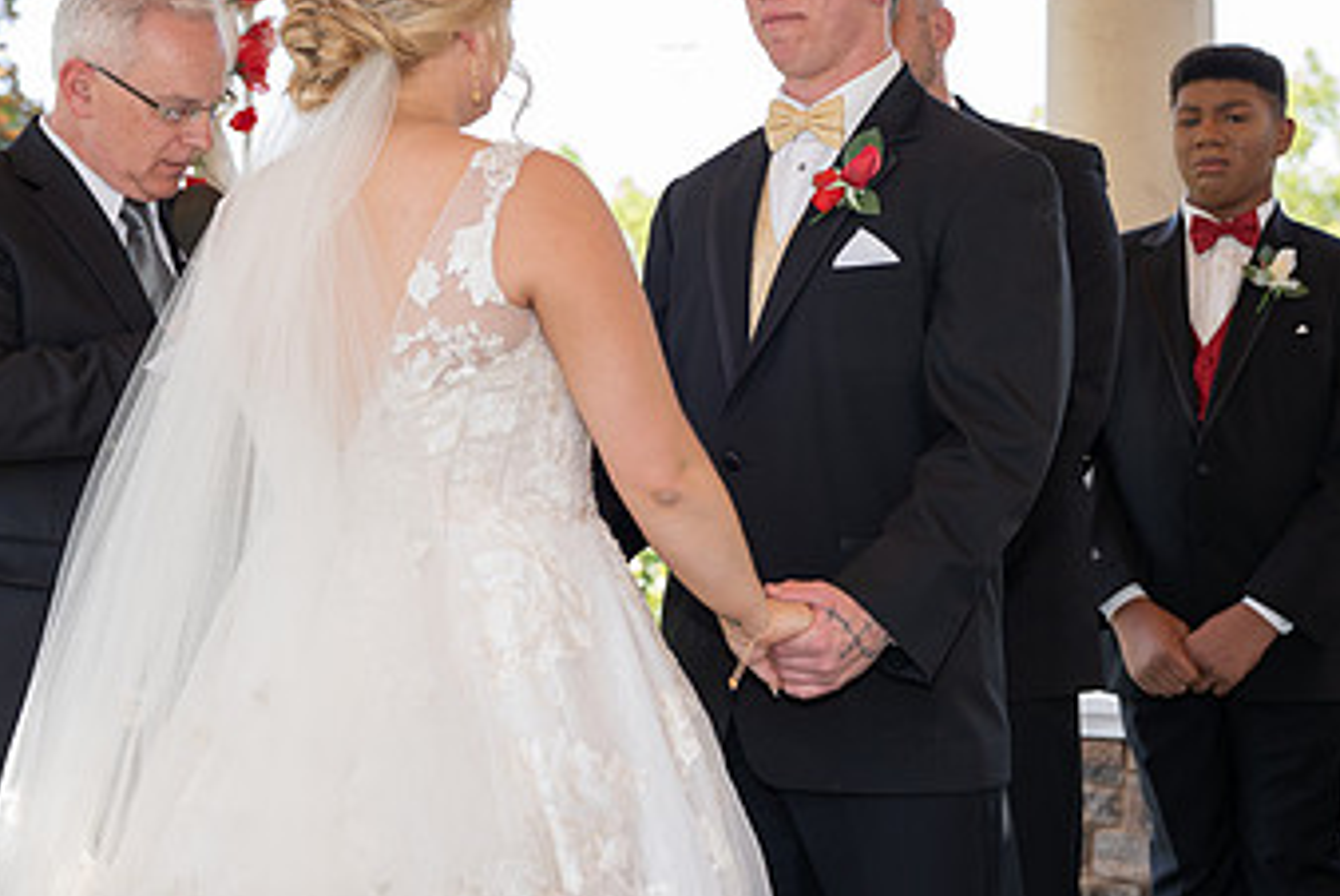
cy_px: 331
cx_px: 595
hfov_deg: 24.2
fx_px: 3129
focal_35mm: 84
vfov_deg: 16.3
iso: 200
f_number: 3.2
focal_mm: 49
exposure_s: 1/250
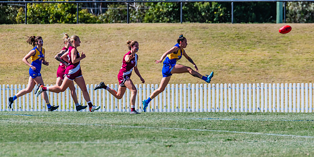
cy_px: 76
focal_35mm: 543
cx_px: 181
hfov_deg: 4.1
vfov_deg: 2.0
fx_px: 4406
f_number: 10
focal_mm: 420
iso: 800
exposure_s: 1/1600
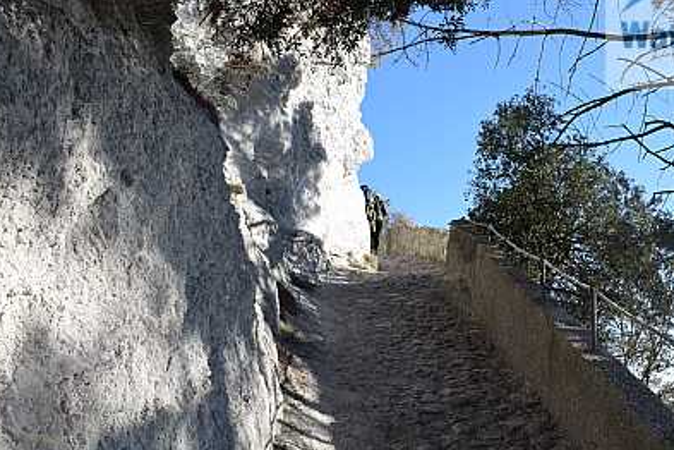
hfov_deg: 45.1
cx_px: 417
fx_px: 805
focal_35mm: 43
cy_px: 198
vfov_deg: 31.2
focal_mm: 22
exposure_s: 1/125
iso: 100
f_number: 10
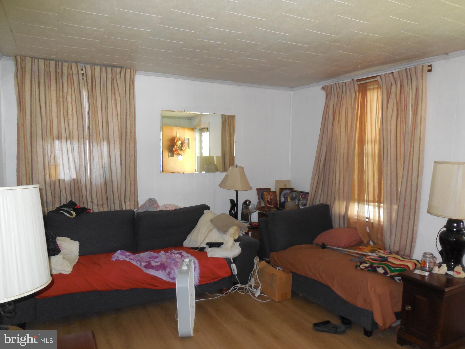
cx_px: 232
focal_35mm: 25
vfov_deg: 54.9
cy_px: 174
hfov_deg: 69.4
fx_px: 336
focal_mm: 4.5
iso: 320
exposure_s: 1/25
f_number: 3.1
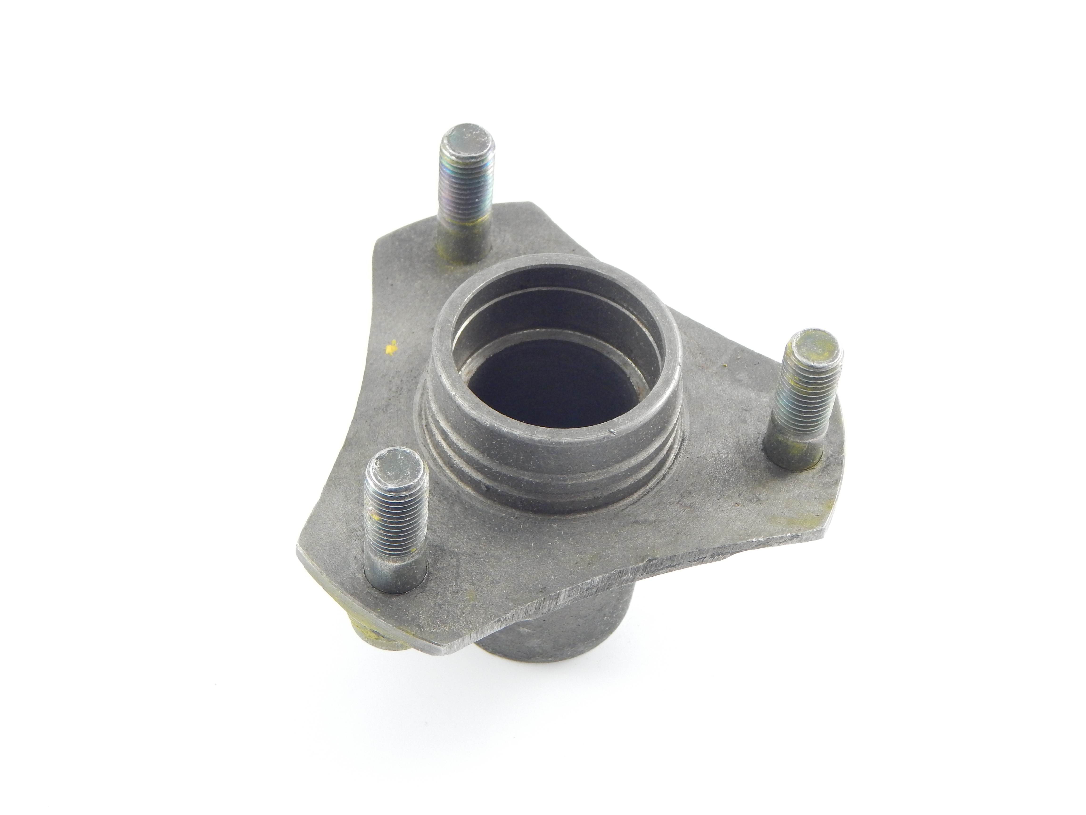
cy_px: 408
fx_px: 2165
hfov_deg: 28.2
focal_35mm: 69
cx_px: 543
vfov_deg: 21.3
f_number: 4.1
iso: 360
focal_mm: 12.3
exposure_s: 1/30
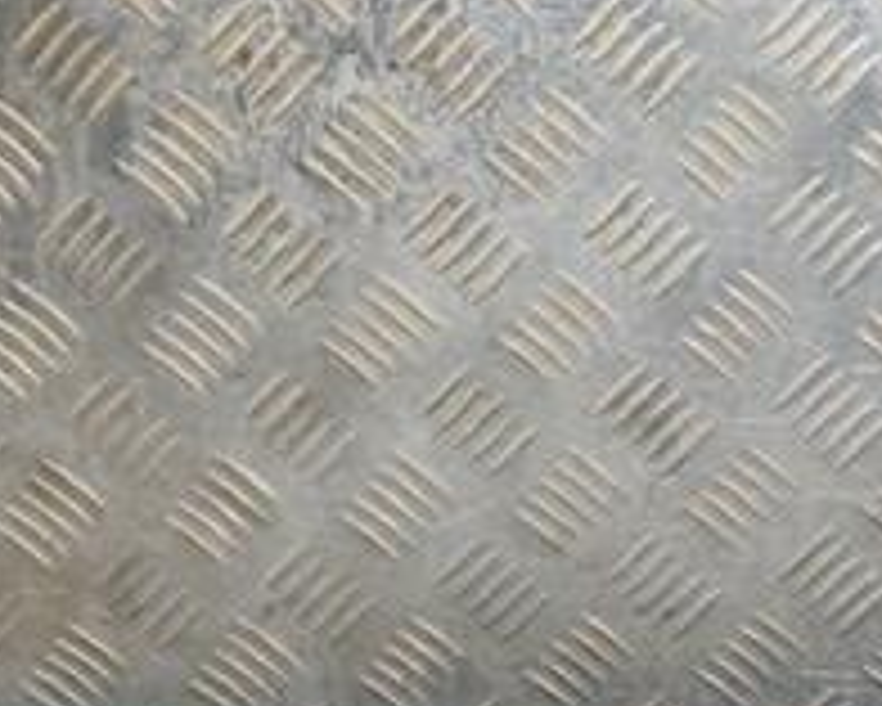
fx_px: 2925
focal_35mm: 112
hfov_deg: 16.8
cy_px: 737
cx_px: 882
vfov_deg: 13.5
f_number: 6.3
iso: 800
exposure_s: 1/200
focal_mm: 26
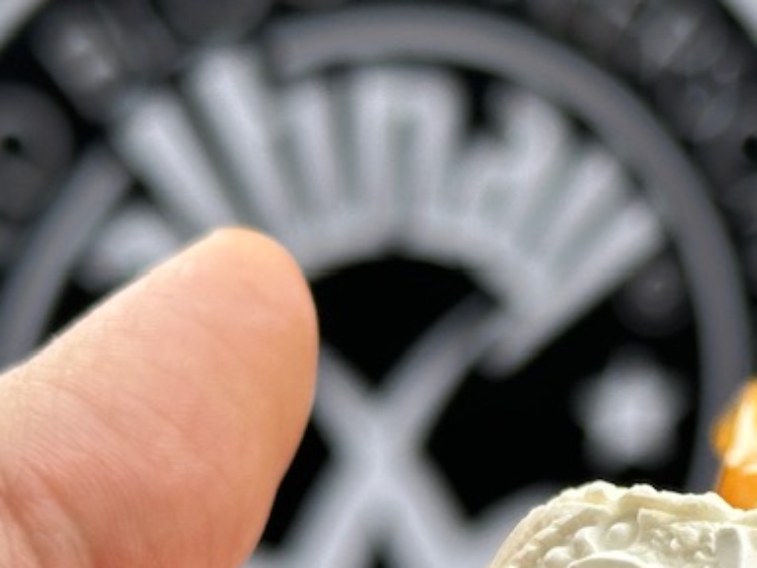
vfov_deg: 9.2
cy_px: 667
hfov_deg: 12.2
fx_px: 3499
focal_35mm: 160
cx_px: 789
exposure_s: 1/694
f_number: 1.78
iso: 64
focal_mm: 6.86
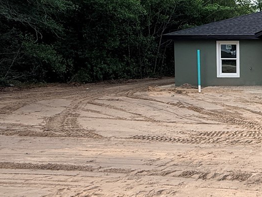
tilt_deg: -3.7
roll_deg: -0.3
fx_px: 326
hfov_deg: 34.5
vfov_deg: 33.5
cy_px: 76
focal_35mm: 43
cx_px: 319
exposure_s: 1/472
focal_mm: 2.22
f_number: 2.2
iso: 64
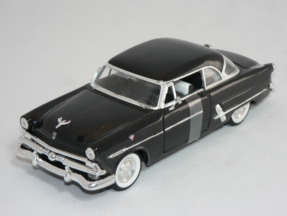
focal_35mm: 93
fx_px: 771
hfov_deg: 21.1
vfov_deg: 15.9
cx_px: 144
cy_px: 108
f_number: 3.2
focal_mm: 15.5
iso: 80
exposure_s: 1/60
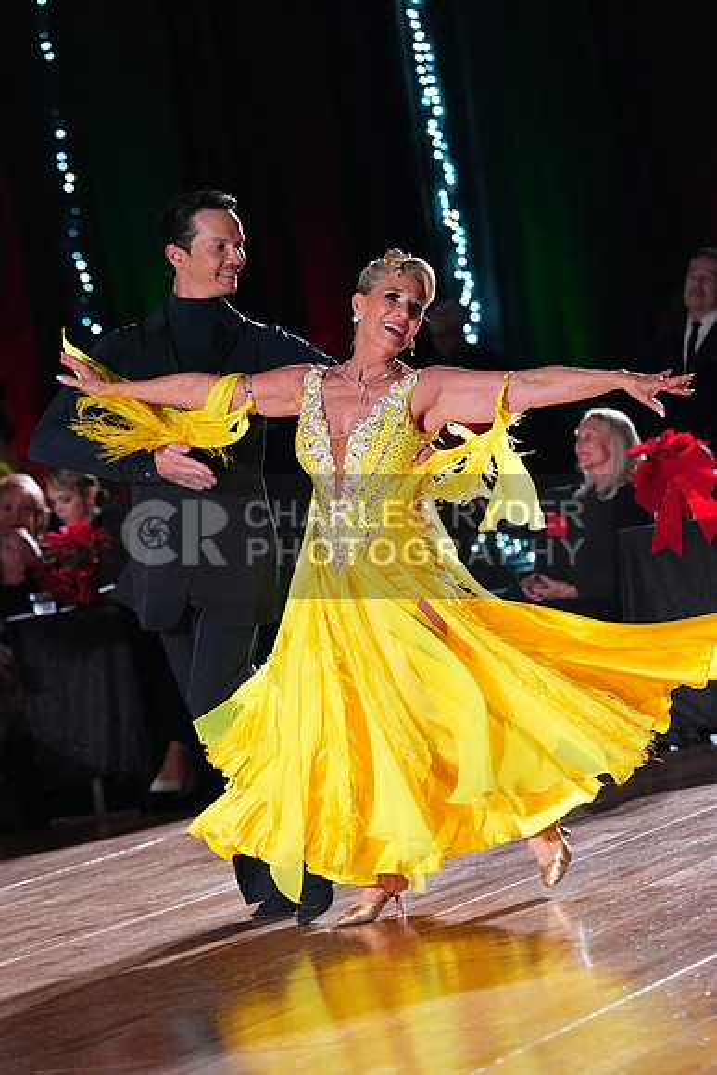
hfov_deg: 8.8
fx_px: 4657
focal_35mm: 156
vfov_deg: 13.2
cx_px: 358
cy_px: 538
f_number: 4.5
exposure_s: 1/400
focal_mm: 156
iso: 6400
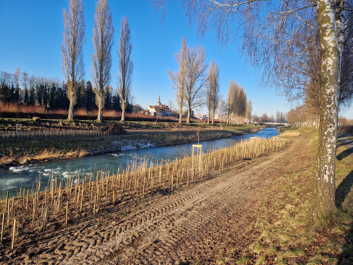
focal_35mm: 23
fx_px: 235
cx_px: 176
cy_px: 132
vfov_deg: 58.9
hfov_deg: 73.9
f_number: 1.8
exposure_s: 1/782
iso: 50
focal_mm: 5.4
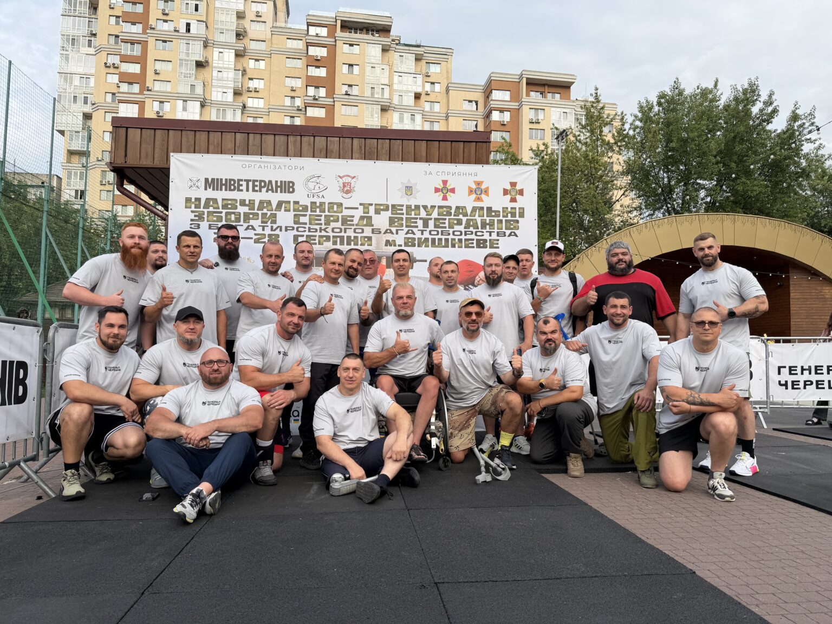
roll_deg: -0.2
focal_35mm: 24
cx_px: 416
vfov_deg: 56.8
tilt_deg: +4.3
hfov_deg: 71.6
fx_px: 577
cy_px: 312
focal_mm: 6.76
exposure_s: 1/1292
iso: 80
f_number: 1.78
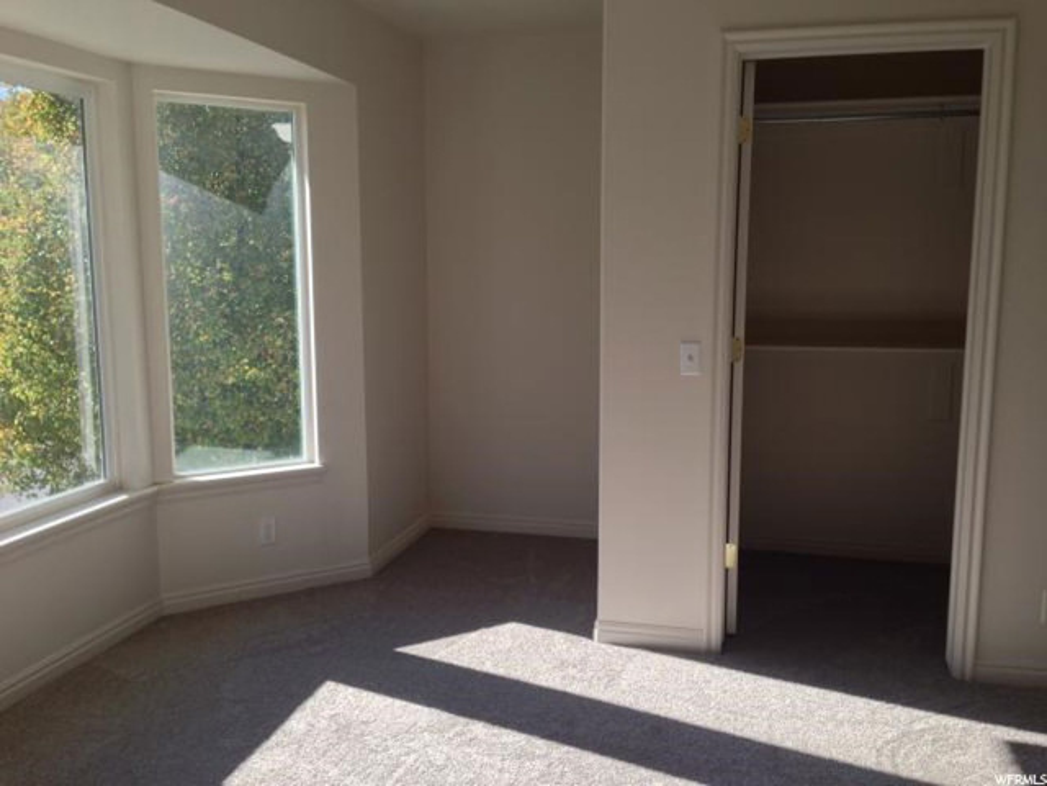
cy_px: 393
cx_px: 524
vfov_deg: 42.9
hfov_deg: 55.4
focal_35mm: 33
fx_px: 998
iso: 50
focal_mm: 4.12
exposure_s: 1/198
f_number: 2.4
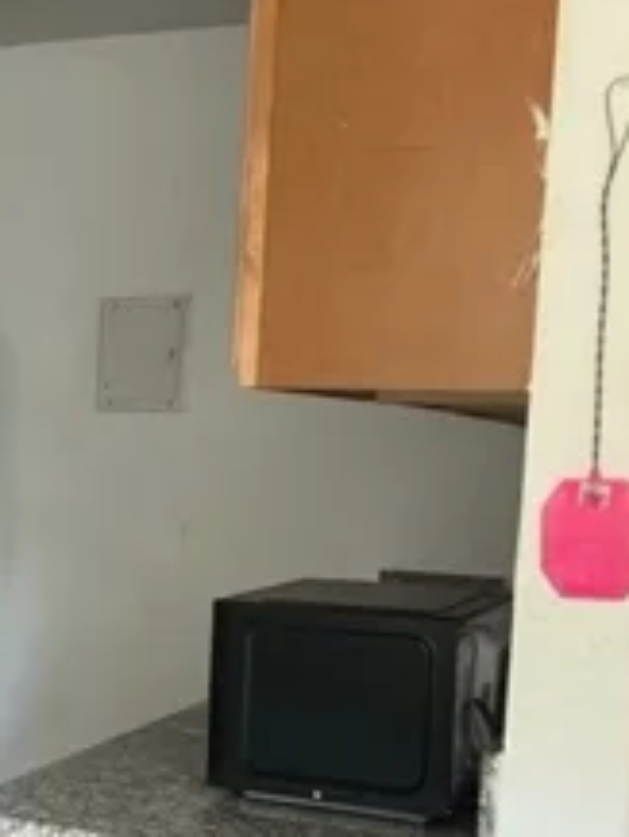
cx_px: -154
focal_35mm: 67
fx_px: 1622
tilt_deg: -4.5
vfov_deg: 28.8
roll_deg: -3.5
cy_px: 559
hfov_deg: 20.3
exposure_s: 1/60
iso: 320
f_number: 1.5
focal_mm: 5.7
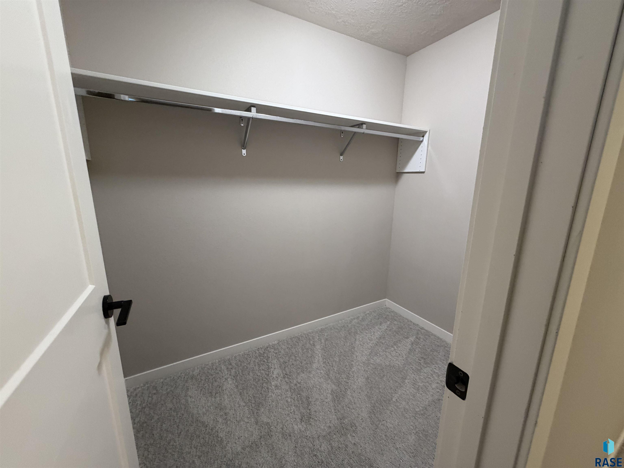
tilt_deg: -12.6
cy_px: 234
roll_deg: -0.6
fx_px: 252
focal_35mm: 14
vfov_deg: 85.7
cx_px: 312
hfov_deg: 102.1
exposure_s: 1/60
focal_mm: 2.22
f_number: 2.2
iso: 320
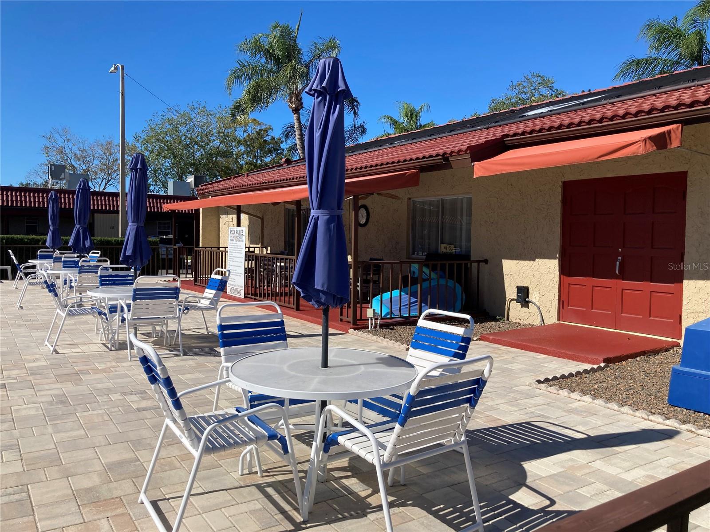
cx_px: 355
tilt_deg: -1.7
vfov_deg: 49.7
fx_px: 574
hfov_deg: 63.4
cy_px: 266
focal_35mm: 28
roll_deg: -0.9
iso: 25
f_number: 1.8
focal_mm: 3.99
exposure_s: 1/3003
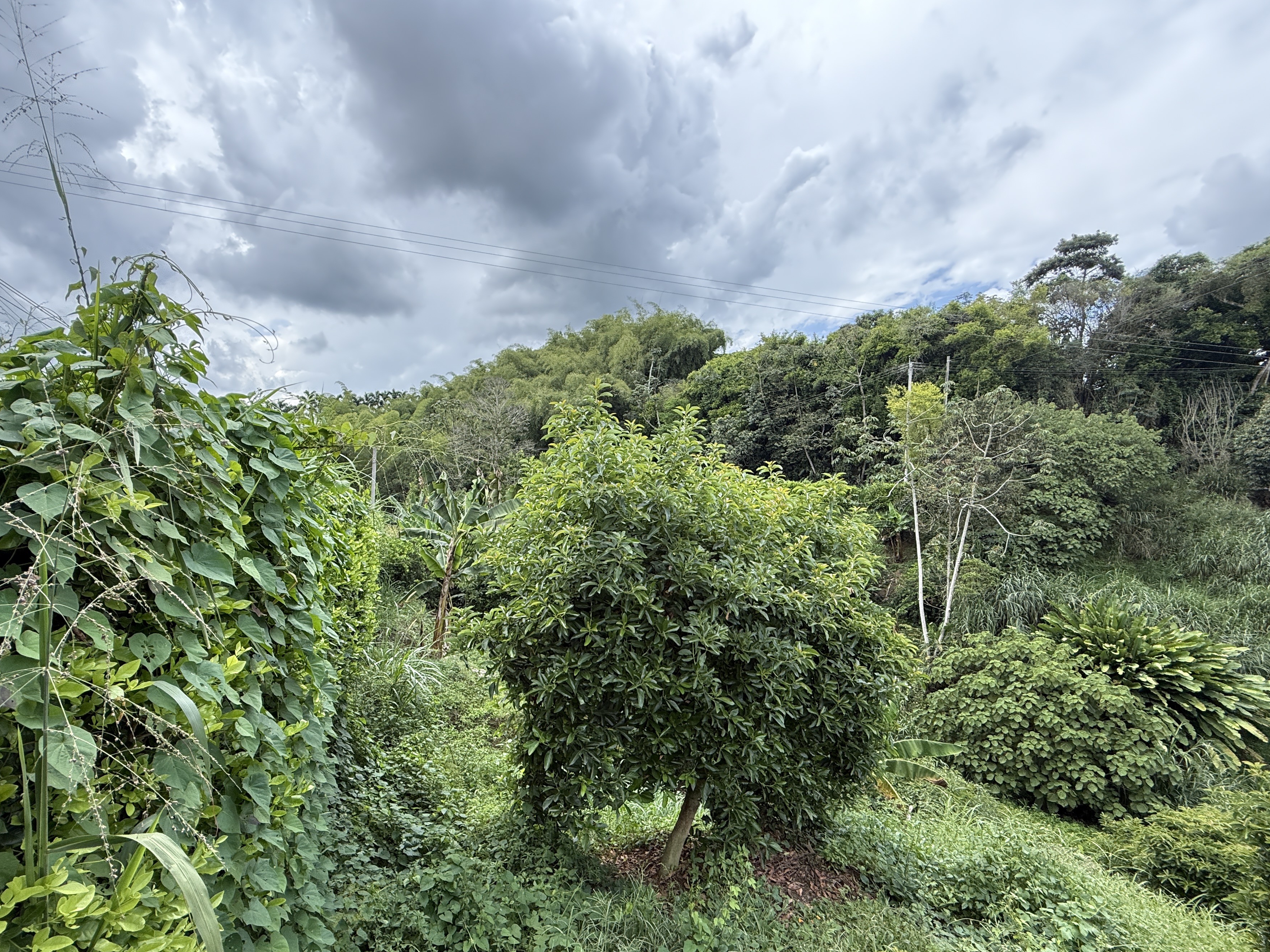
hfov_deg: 94.3
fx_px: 587
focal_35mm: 16
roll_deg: +0.1
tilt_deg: -3.3
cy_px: 523
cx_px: 590
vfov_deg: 77.9
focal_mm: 2.22
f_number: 2.2
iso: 64
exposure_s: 1/506
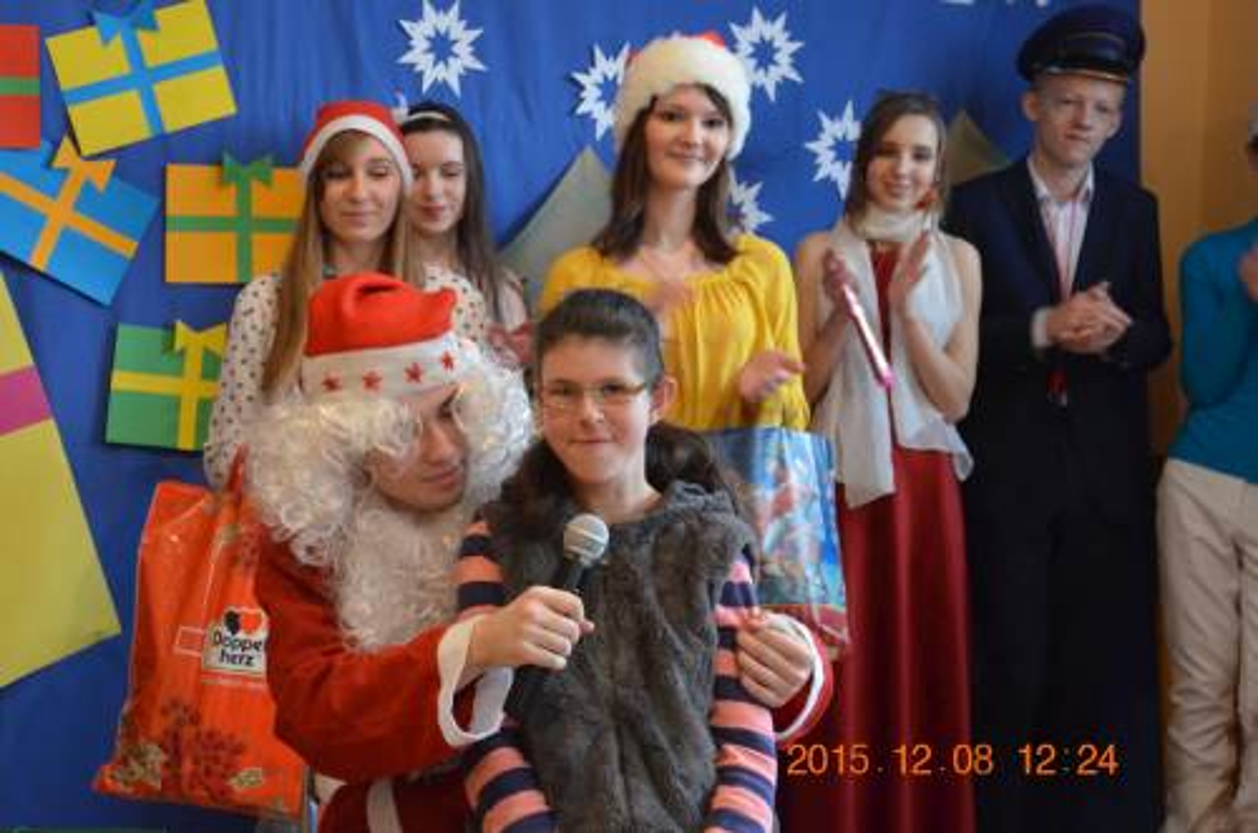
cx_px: 629
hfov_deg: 32.0
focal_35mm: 63
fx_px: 2197
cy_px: 416
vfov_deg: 21.5
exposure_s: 1/30
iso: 2200
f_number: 4.8
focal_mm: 42
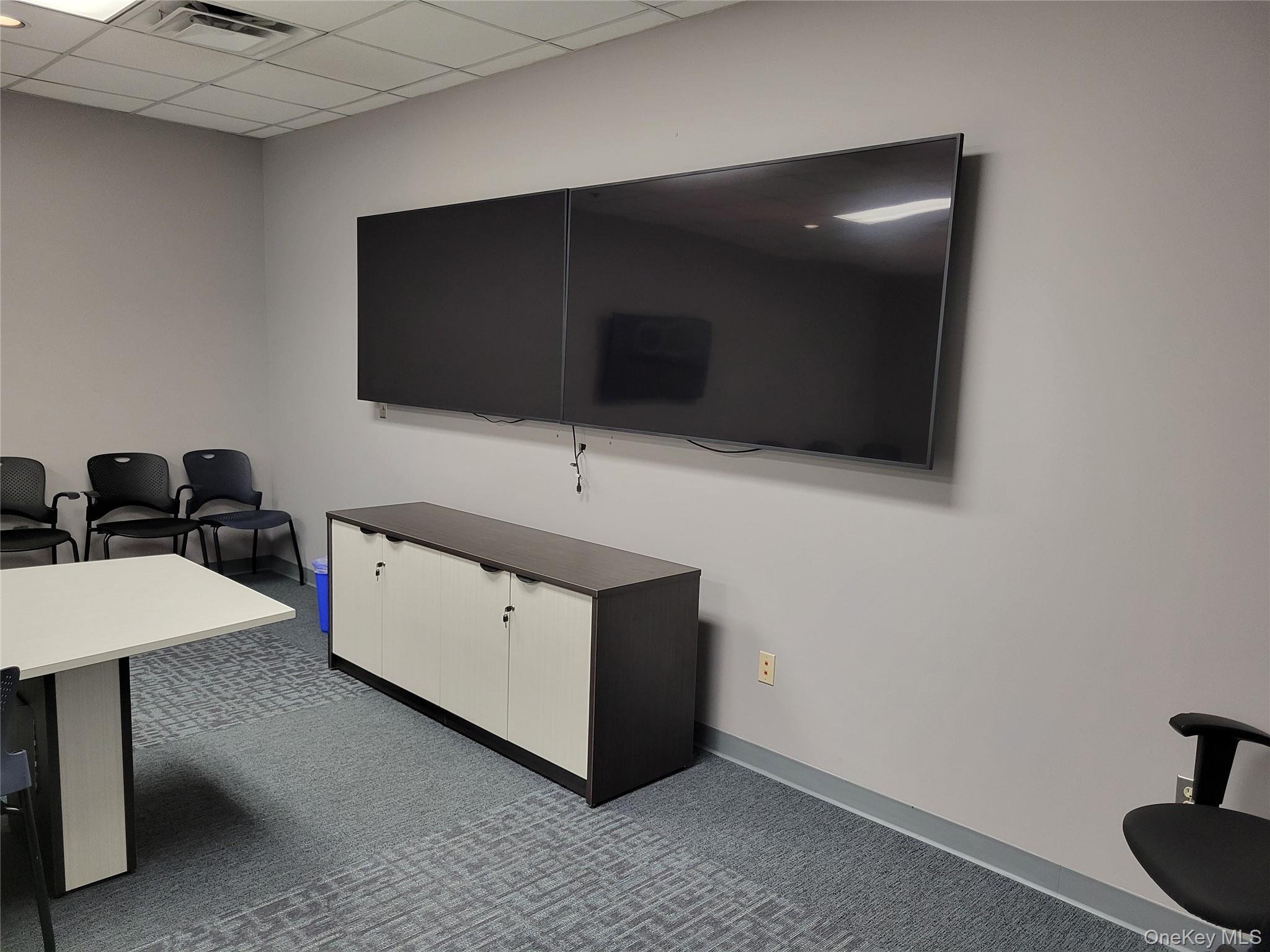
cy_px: 476
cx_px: 635
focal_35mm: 26
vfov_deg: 53.1
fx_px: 954
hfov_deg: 67.3
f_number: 1.8
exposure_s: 1/120
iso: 320
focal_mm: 5.4
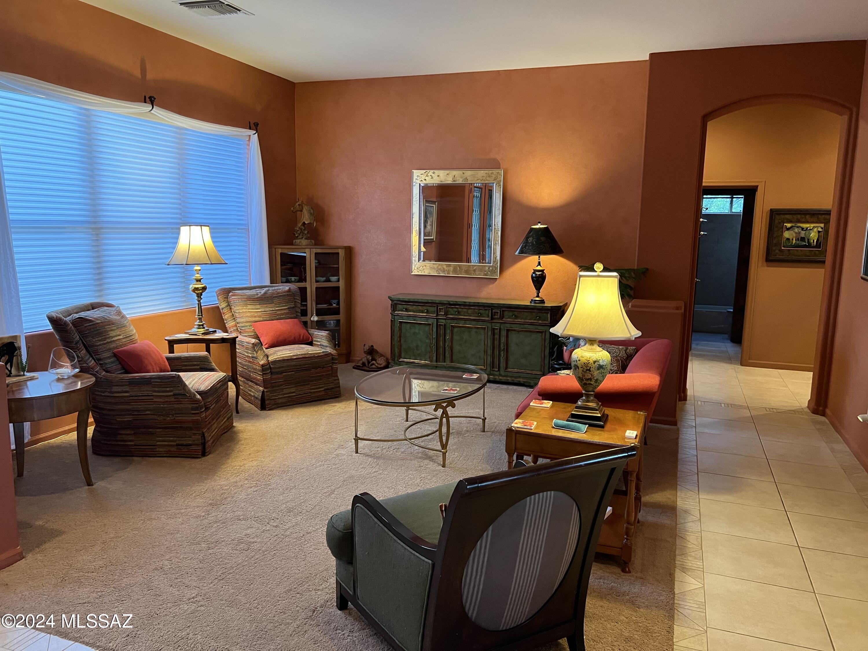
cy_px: 326
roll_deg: -0.6
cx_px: 434
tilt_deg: -9.2
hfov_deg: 67.3
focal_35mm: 26
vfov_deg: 53.1
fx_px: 652
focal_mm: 5.7
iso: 320
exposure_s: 1/60
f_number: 1.5
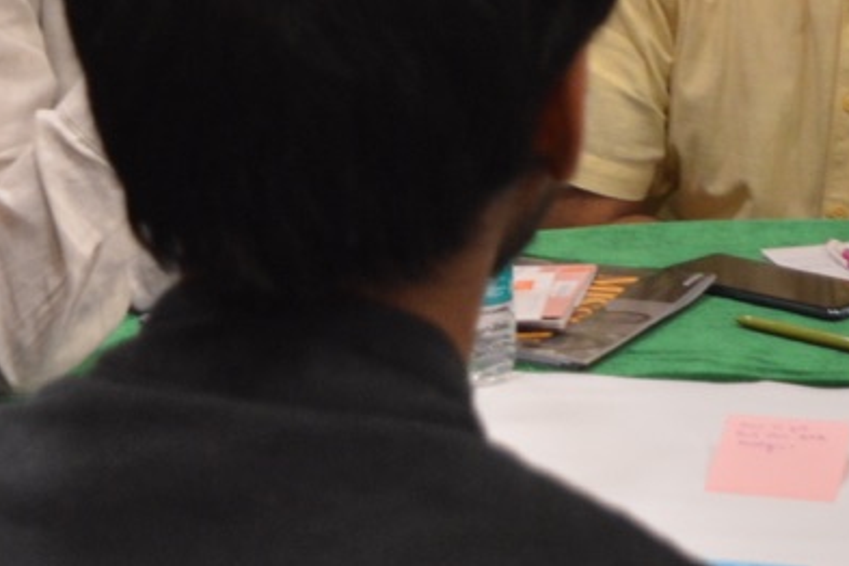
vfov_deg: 8.8
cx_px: 609
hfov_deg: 13.6
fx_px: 3561
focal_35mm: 151
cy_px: -383
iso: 400
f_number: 3.8
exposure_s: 1/40
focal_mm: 22
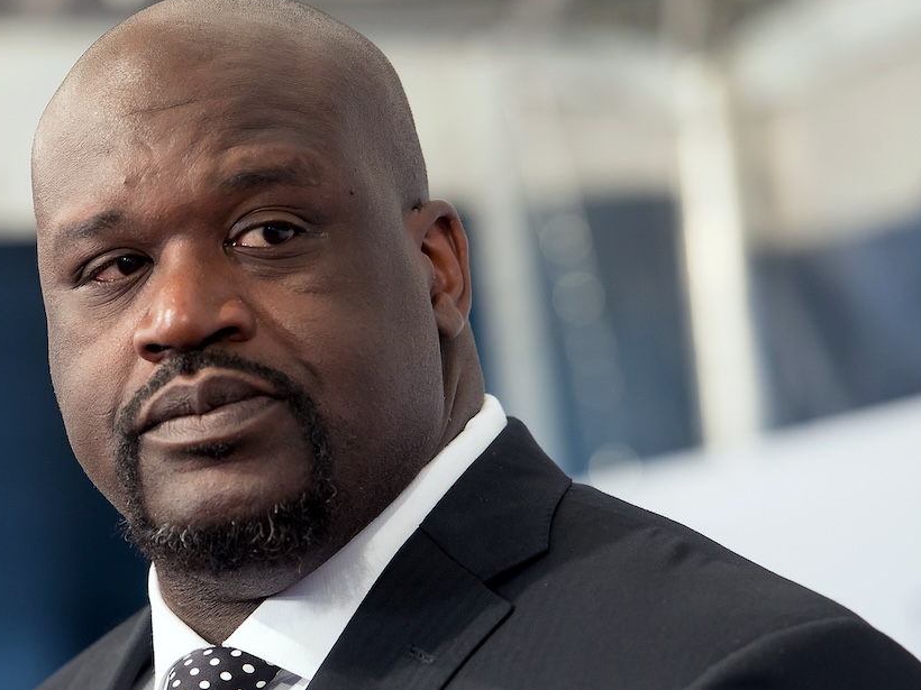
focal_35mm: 204
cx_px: 358
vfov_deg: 7.3
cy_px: 401
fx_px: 5428
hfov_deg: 9.7
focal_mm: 145
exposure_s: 1/250
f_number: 3.5
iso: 1250
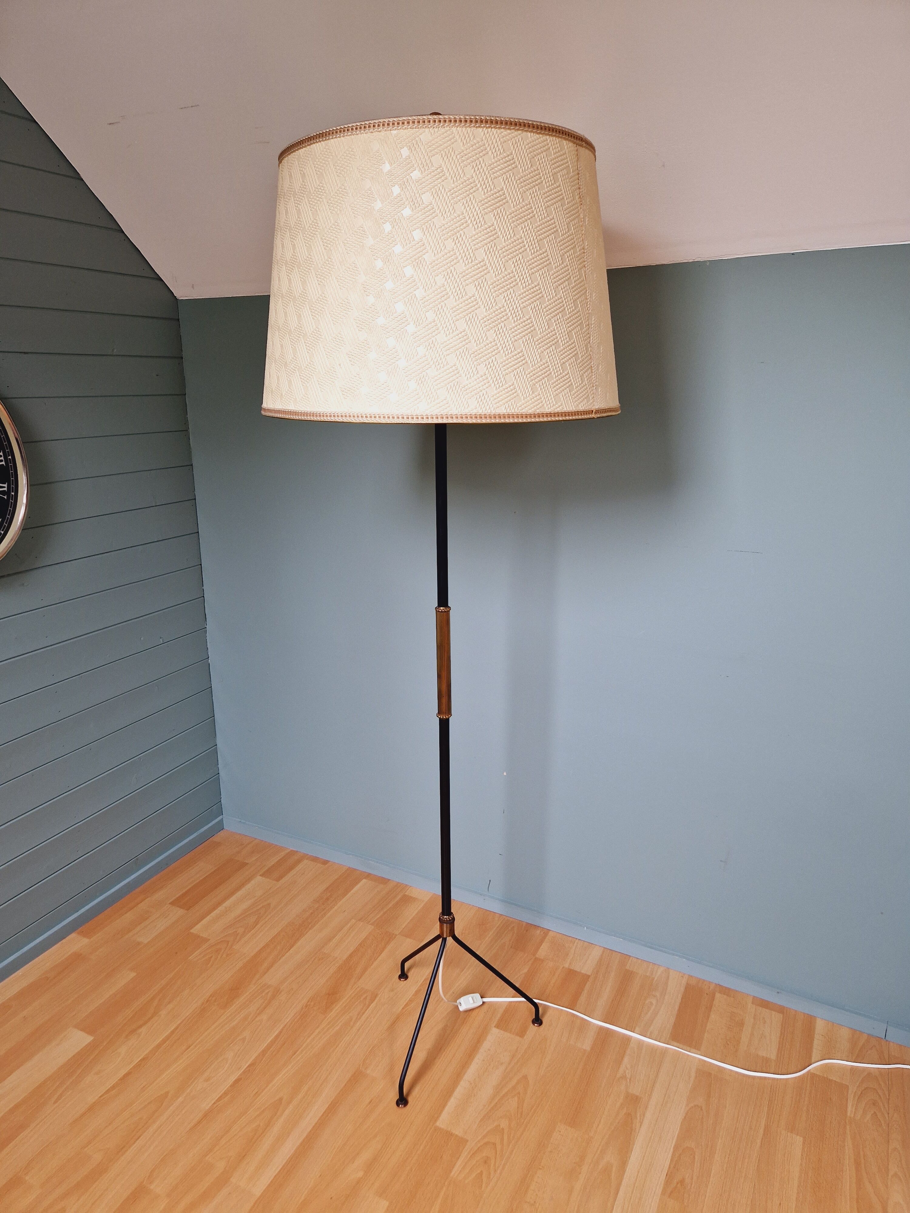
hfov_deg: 58.9
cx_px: 455
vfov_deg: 73.9
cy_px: 606
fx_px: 806
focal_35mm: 23
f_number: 1.8
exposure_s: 1/180
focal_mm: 5.4
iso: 125
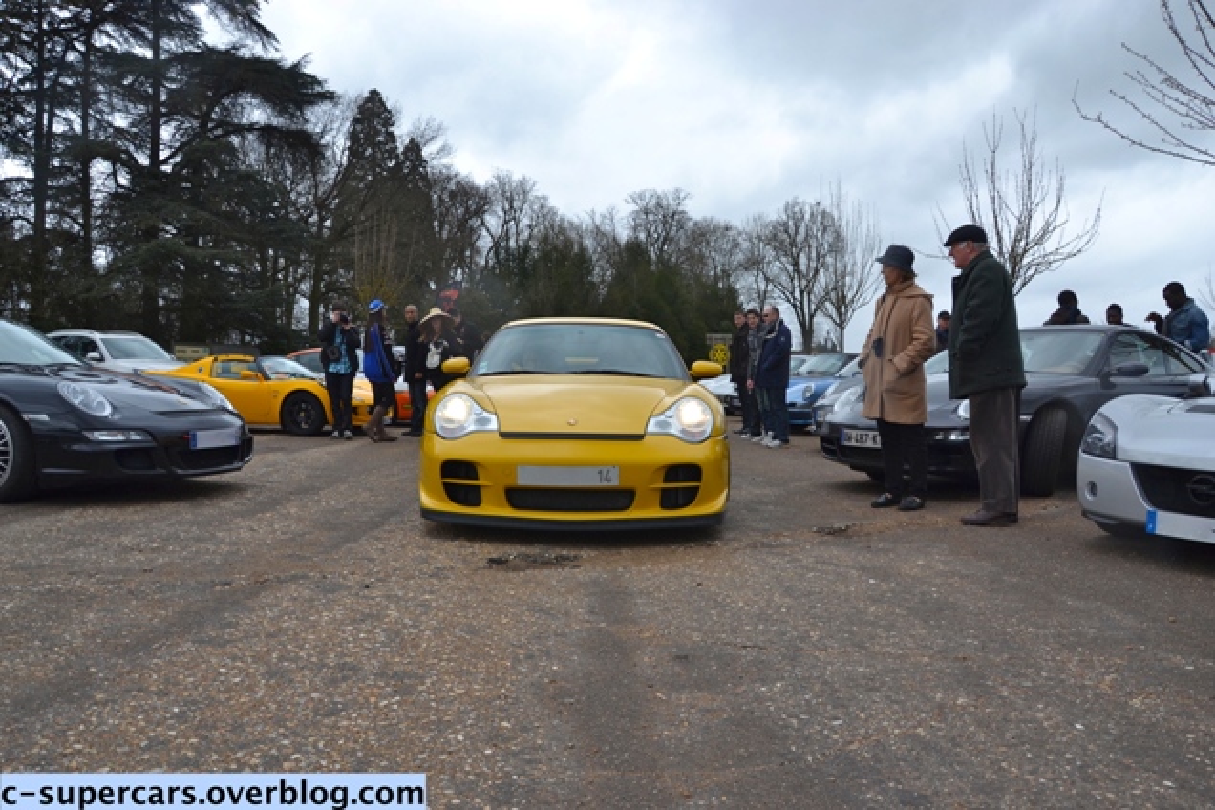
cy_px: 405
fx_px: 911
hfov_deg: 67.4
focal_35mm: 27
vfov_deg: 47.9
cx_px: 608
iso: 100
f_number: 6.3
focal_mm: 18
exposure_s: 1/160
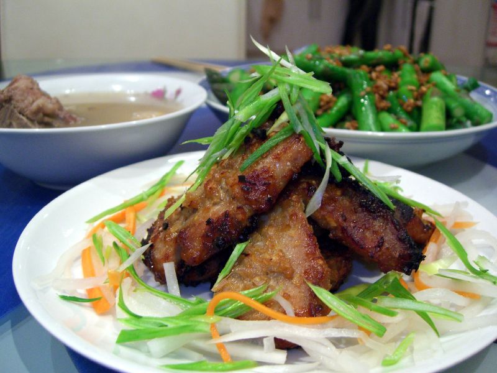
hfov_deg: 49.0
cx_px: 248
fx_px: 546
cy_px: 186
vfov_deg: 37.7
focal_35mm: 38
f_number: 2.8
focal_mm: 7.9
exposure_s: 1/20
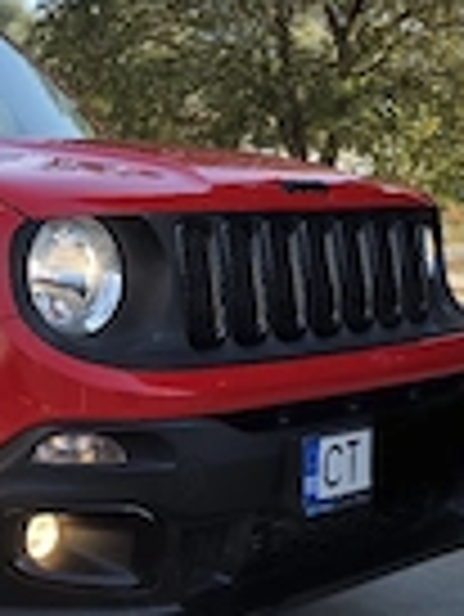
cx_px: -104
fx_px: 1196
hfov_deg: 20.4
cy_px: 301
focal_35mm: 67
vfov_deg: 28.9
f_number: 1.7
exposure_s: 1/3333
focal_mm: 6.3
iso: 80
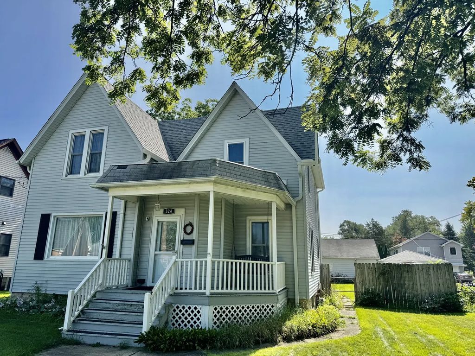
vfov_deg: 56.8
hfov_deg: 71.6
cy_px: 178
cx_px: 238
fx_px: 329
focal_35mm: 24
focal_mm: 6.76
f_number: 1.78
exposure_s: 1/4049
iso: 80
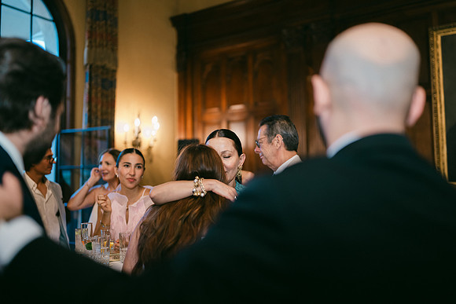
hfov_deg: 54.4
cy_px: 152
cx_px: 228
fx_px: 443
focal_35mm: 35
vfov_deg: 37.9
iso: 640
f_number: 1.2
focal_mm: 35
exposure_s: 1/125
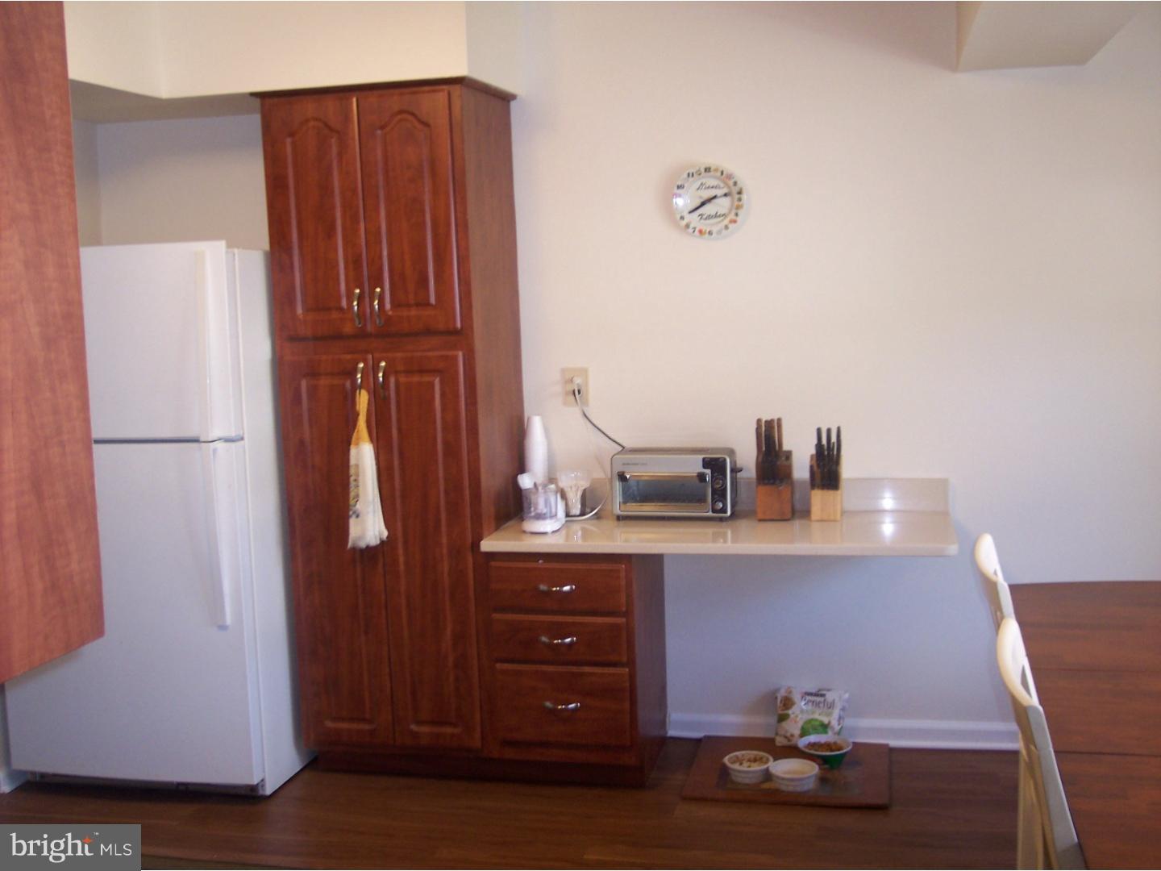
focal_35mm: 38
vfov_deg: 37.7
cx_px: 580
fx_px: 1274
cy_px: 436
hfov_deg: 49.0
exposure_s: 1/30
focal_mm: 8
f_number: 2.8
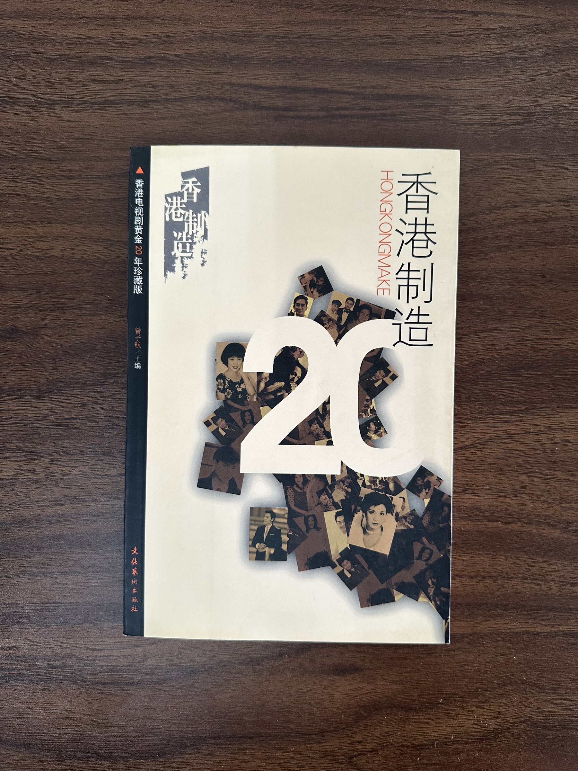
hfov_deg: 56.8
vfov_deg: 71.6
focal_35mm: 24
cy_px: 386
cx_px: 289
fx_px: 534
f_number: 1.78
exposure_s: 1/50
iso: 200
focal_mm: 6.86
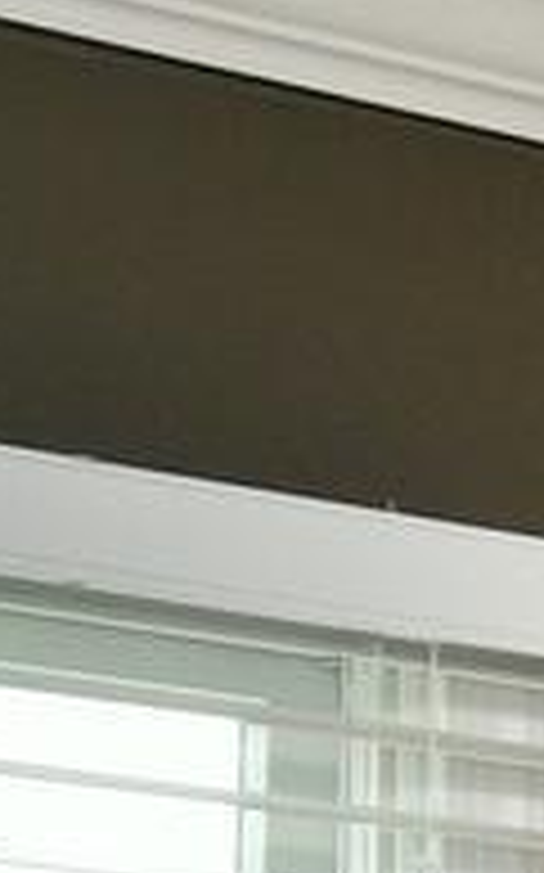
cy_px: 1600
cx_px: 3857
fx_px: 4846
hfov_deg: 4.2
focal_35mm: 204
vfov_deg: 9.7
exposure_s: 1/60
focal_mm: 13
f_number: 4.8
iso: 320
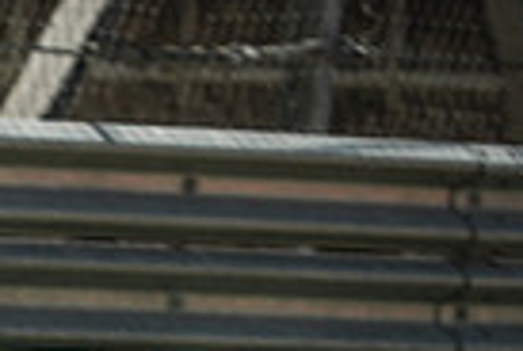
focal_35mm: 1775
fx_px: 25843
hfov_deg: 1.2
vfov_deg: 0.8
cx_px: -458
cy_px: 582
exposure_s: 1/1600
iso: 200
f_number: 2.8
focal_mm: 280
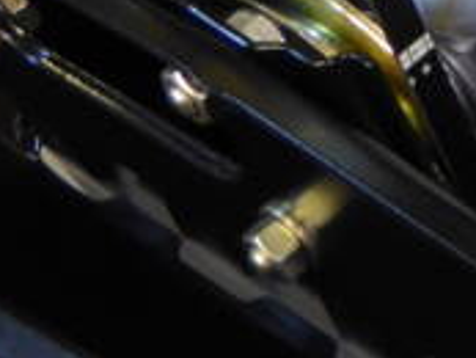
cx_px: 1117
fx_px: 1954
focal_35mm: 142
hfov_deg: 11.6
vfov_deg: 9.9
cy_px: -278
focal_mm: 4.3
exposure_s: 1/4
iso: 80
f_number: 3.3
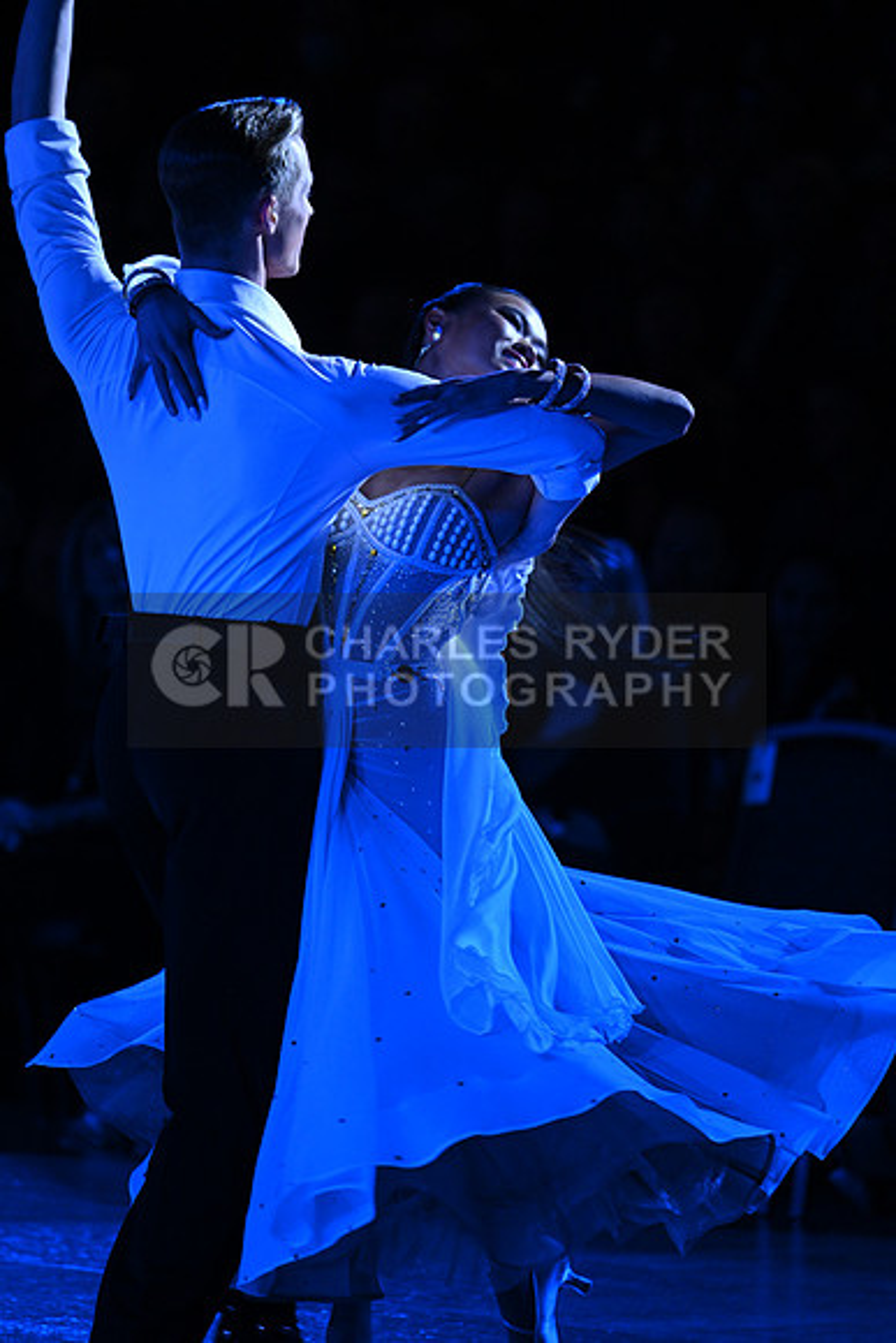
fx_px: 10073
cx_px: 448
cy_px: 672
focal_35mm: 270
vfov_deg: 7.6
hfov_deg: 5.1
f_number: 5
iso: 3200
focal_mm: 270
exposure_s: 1/320
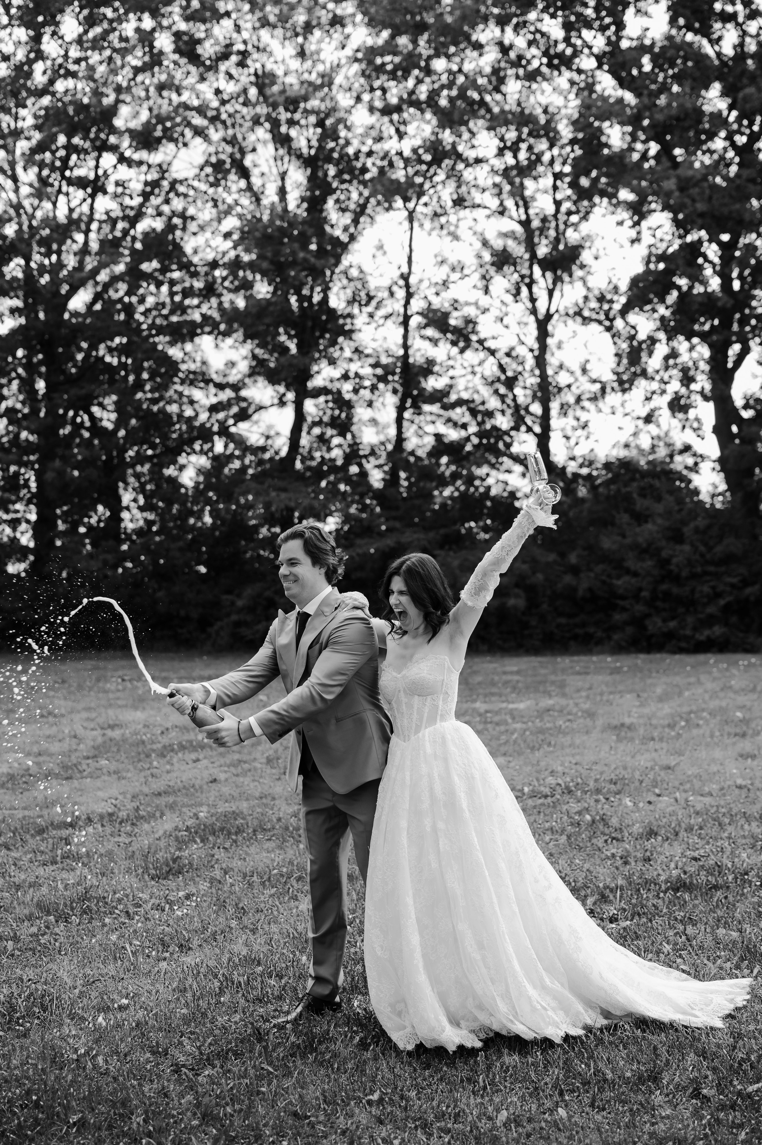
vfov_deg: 39.6
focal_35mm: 50
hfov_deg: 27.0
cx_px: 381
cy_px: 572
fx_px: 1590
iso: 200
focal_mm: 50
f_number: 2.8
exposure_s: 1/500
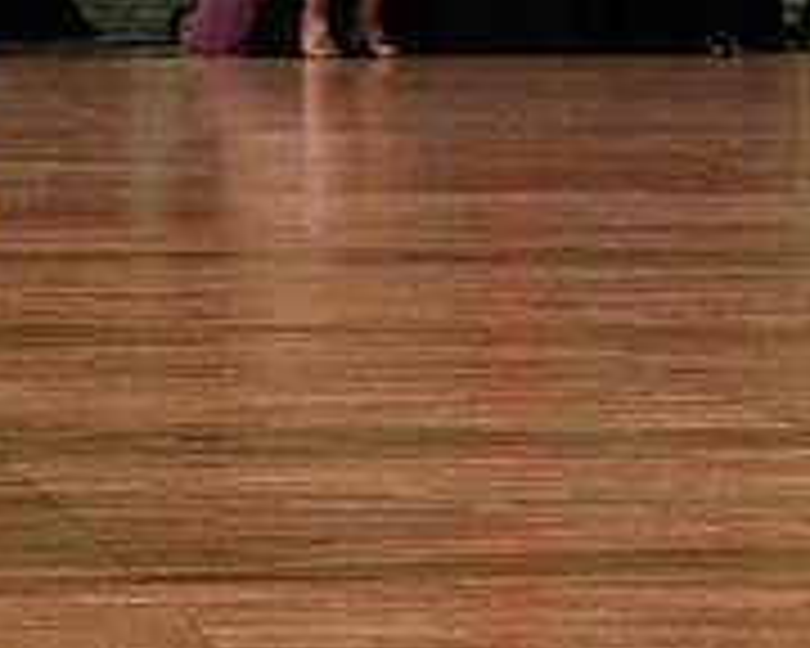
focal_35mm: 336
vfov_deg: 4.6
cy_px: -178
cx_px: -184
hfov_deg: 5.7
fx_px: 8055
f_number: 6.3
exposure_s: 1/400
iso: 8000
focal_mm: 111
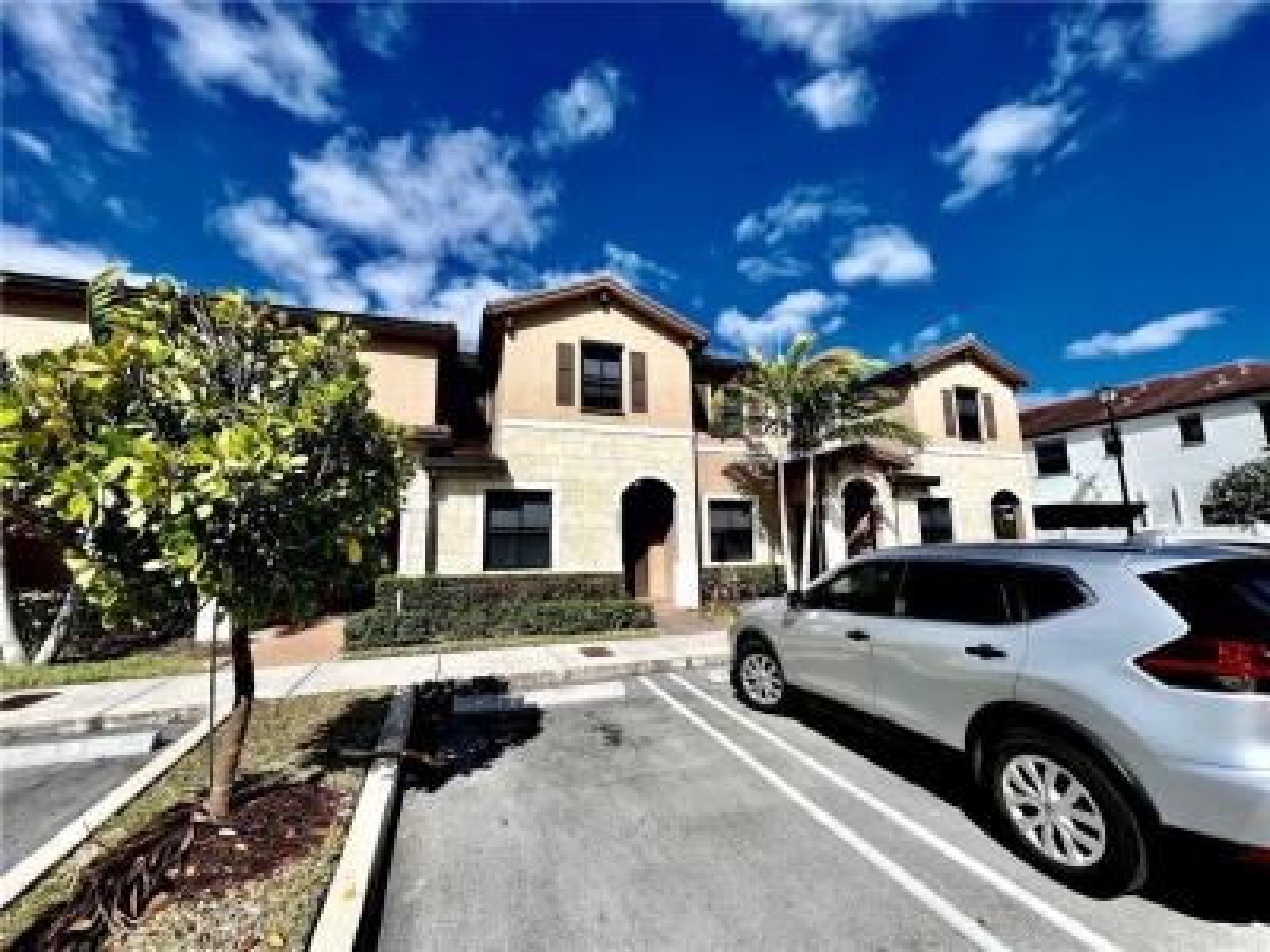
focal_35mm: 13
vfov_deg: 89.9
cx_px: 635
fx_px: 477
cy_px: 476
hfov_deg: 106.2
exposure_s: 1/3534
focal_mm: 1.57
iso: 40
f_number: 1.8
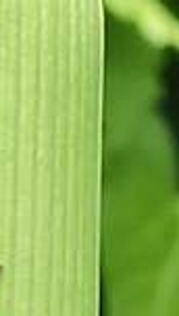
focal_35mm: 119
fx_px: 1000
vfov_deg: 16.2
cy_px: 499
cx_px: -152
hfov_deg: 9.7
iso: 112
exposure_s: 1/129
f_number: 1.75
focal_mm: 4.77
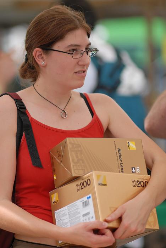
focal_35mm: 202
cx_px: 83
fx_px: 1398
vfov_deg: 10.2
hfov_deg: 6.8
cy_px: 124
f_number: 2
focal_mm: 135
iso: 200
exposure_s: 1/1600
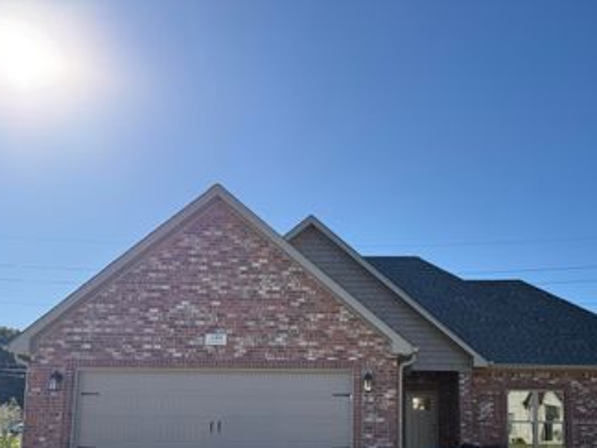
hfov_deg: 49.6
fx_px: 638
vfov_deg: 37.6
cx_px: 380
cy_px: 342
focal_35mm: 37
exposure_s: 1/3279
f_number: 1.78
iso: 100
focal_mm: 6.76
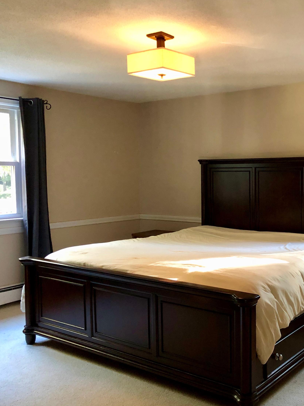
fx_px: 445
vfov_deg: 49.0
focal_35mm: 38
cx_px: 248
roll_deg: +0.0
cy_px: 204
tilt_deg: -3.0
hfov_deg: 36.3
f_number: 1.8
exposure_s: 1/5
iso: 80
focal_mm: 4
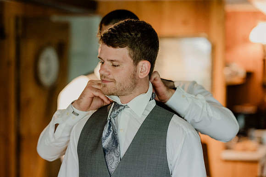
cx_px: 133
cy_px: 88
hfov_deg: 19.5
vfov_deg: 13.0
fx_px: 775
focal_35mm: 105
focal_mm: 105
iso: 4000
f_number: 2.8
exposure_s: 1/160
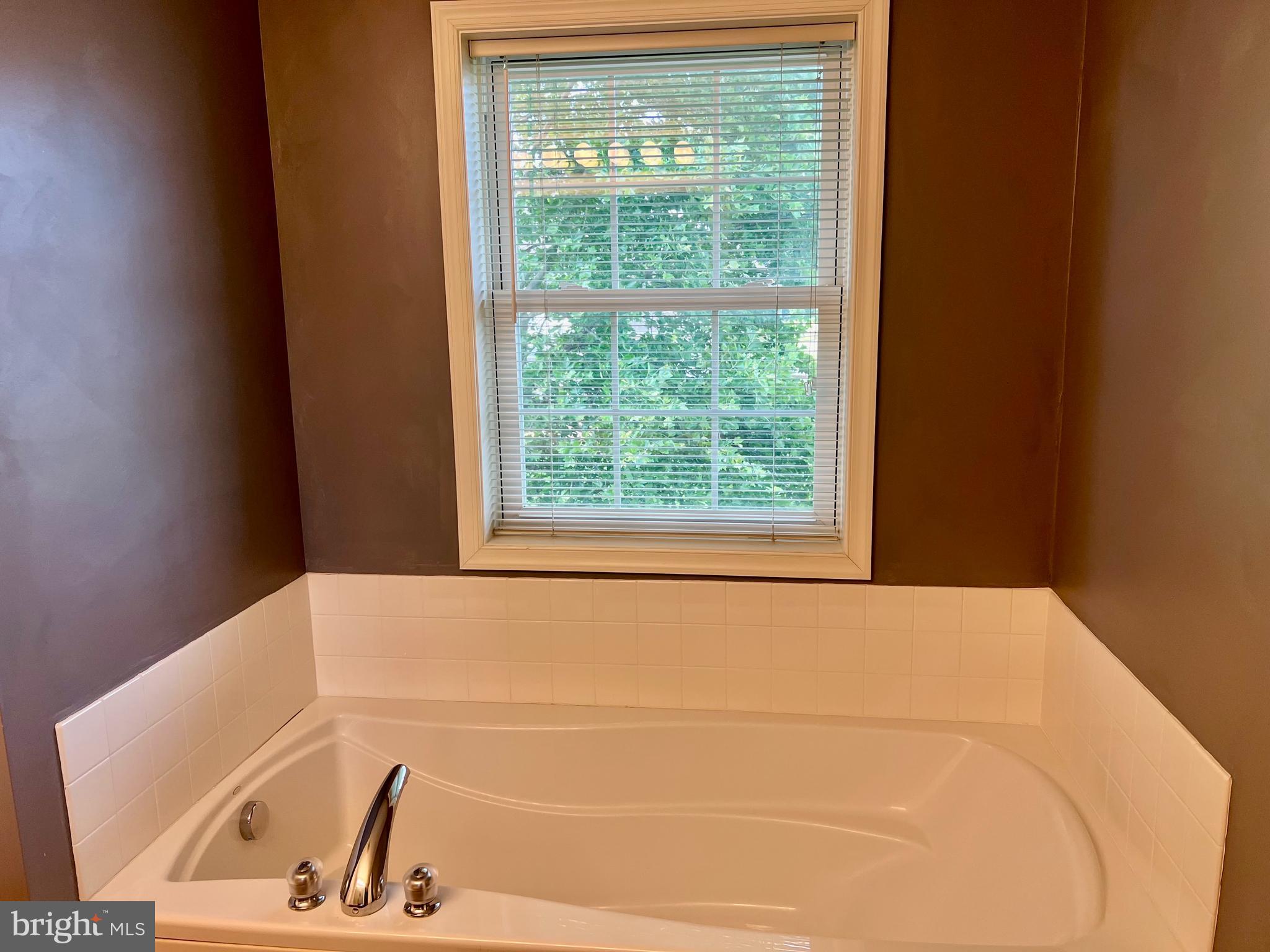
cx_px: 635
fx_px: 954
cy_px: 476
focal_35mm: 26
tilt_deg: -10.8
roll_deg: +0.8
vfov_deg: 53.1
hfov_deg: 67.3
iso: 100
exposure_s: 1/120
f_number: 1.5
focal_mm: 5.7
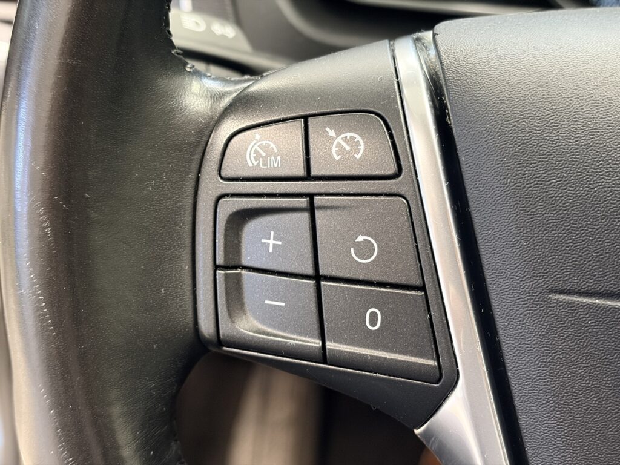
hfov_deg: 36.8
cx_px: 310
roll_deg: -2.4
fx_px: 931
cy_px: 232
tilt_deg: -36.3
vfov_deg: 28.0
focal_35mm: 52
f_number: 1.6
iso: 250
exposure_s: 1/33
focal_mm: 5.96
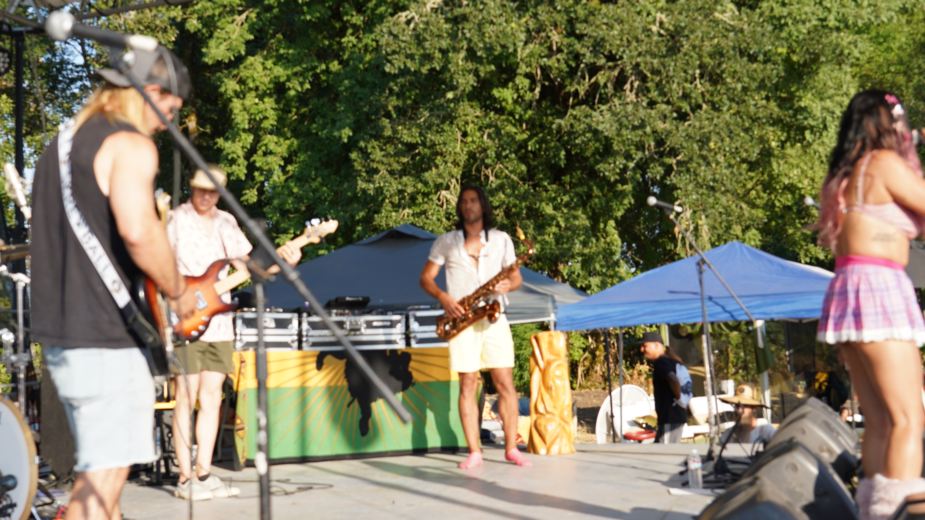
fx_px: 1398
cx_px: 370
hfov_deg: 36.5
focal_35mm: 57
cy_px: 217
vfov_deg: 21.1
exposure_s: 1/250
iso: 100
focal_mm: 42
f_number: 5
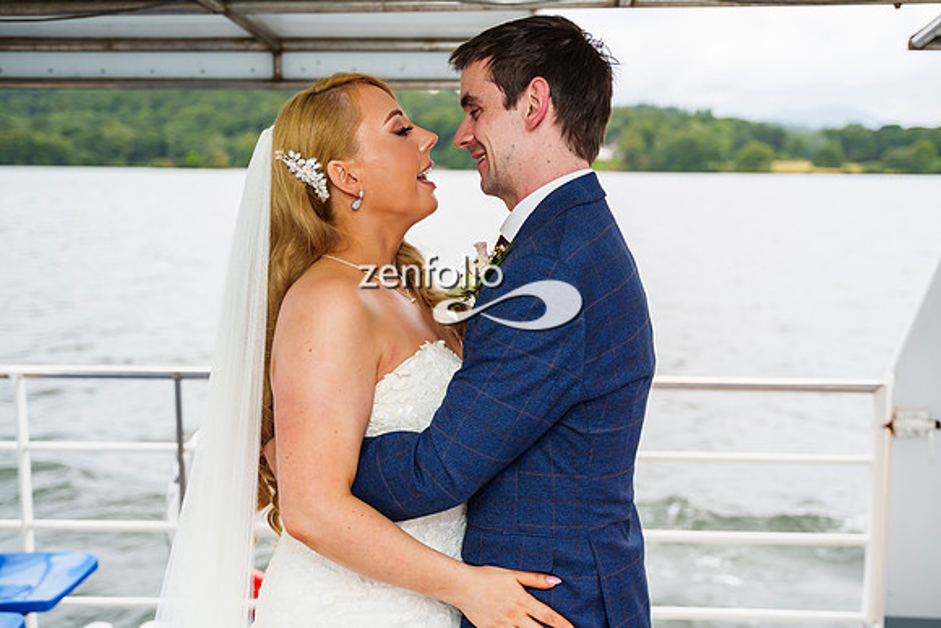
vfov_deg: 30.6
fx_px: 1147
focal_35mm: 44
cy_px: 314
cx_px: 482
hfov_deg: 44.6
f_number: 2.8
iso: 250
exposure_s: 1/250
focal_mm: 42
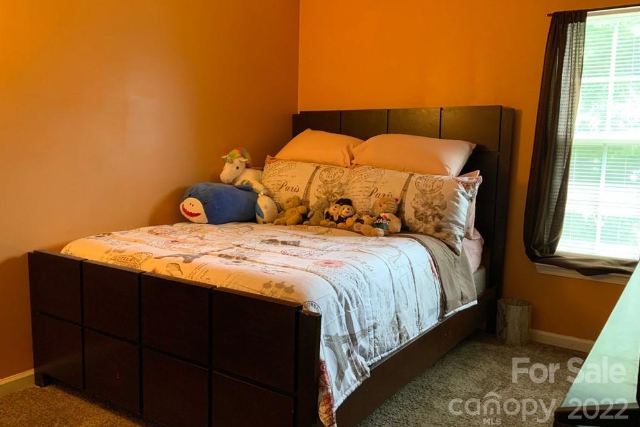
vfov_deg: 42.3
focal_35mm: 31
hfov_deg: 60.3
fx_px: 551
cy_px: 204
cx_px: 312
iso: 200
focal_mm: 3
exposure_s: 1/60
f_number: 1.8
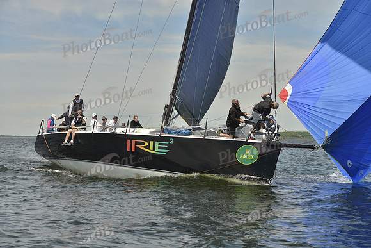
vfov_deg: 19.5
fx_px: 722
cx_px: 186
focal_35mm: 70
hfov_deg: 28.8
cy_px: 124
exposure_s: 1/1600
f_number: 8
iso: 280
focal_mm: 70
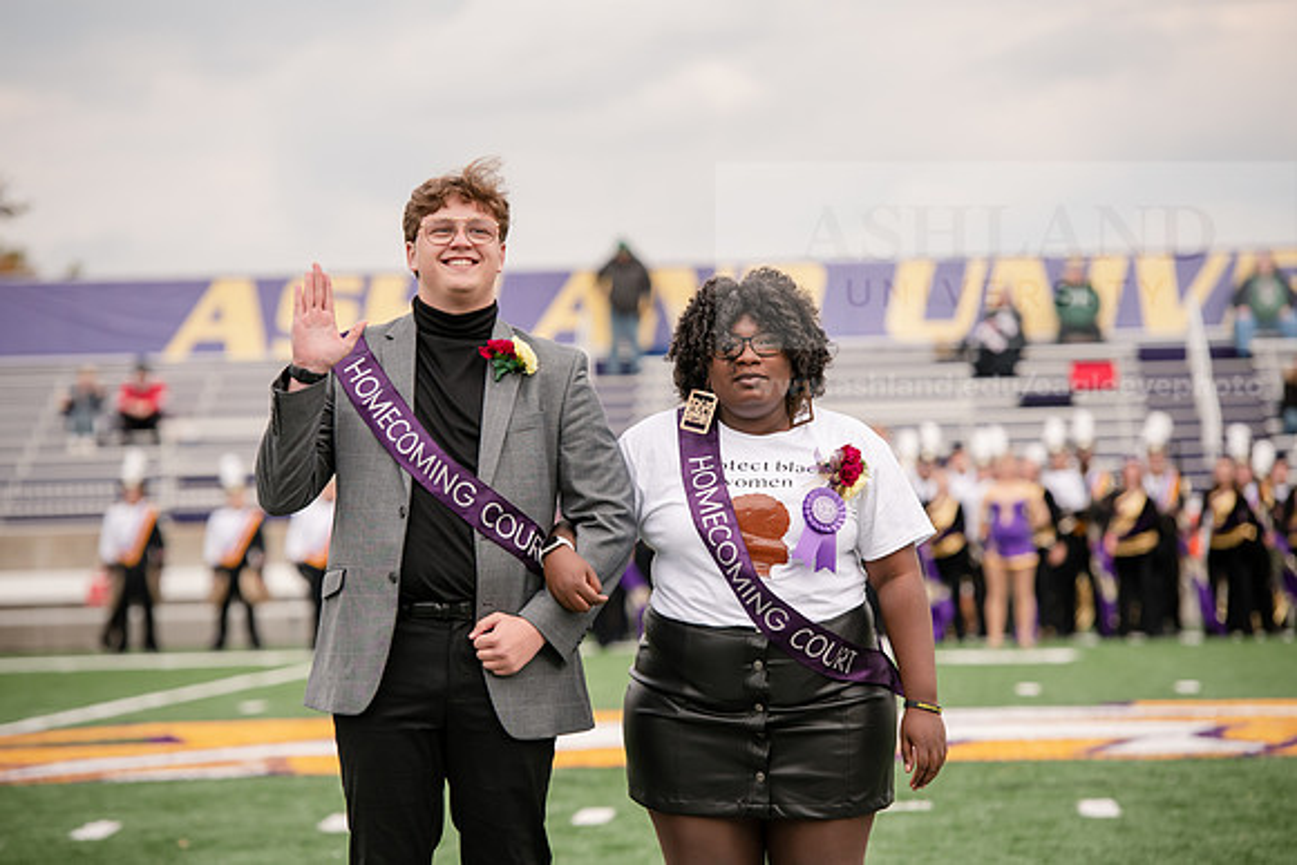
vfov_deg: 8.3
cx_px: 648
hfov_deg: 12.4
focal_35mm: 165
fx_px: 5946
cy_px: 432
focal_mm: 165
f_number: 4.5
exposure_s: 1/1250
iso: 320
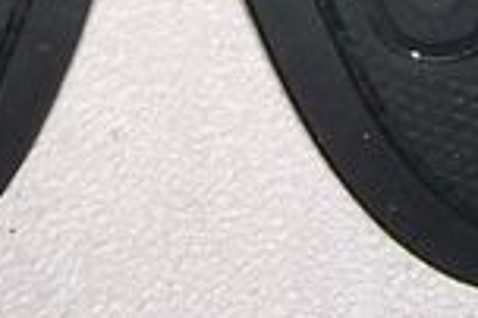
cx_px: 245
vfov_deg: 5.1
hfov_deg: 8.3
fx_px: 3276
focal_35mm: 247
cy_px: -778
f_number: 2.7
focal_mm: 6
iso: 80
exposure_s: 1/64
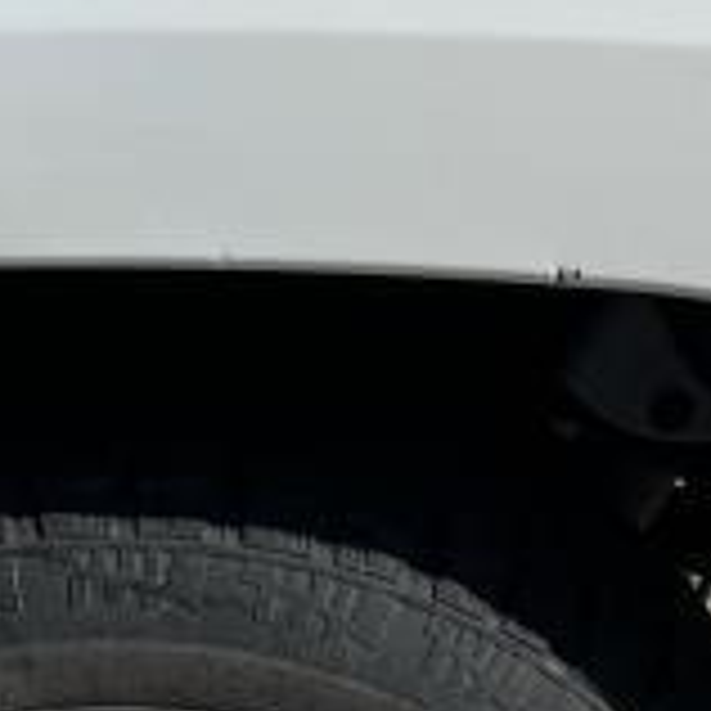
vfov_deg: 14.3
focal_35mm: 116
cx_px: 63
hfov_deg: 14.9
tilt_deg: -36.7
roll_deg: +3.1
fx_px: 2696
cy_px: 963
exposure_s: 1/6579
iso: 50
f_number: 1.5
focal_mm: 5.7
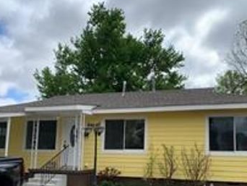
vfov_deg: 37.3
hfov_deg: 48.6
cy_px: 125
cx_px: 150
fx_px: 271
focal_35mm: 38
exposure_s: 1/2114
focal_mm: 4.25
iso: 25
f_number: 1.8
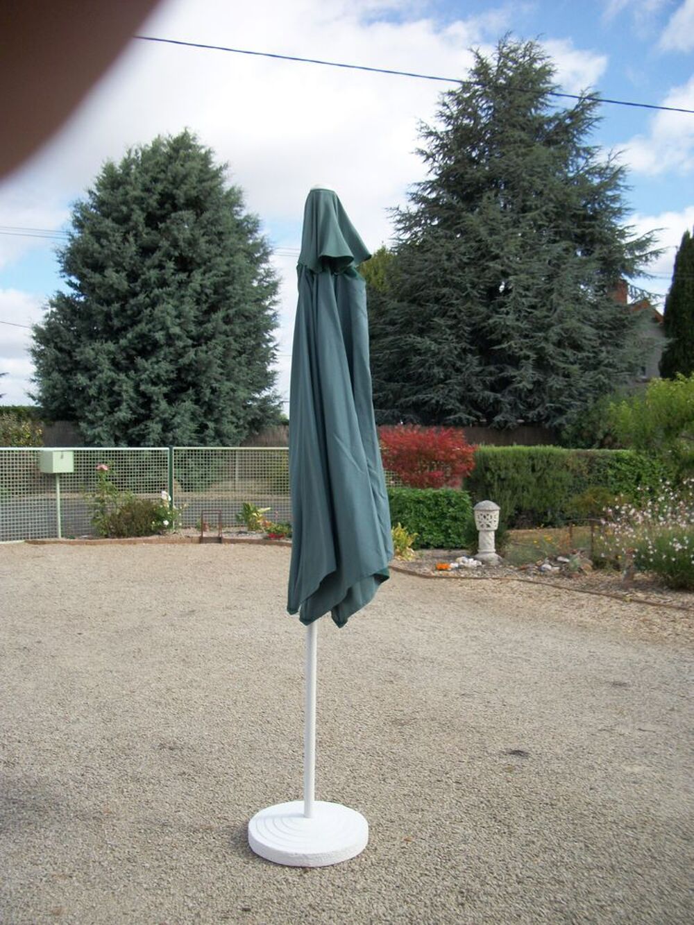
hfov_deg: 44.2
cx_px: 347
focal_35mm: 32
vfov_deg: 56.8
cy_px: 462
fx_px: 855
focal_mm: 5.7
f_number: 8.8
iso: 80
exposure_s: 1/125
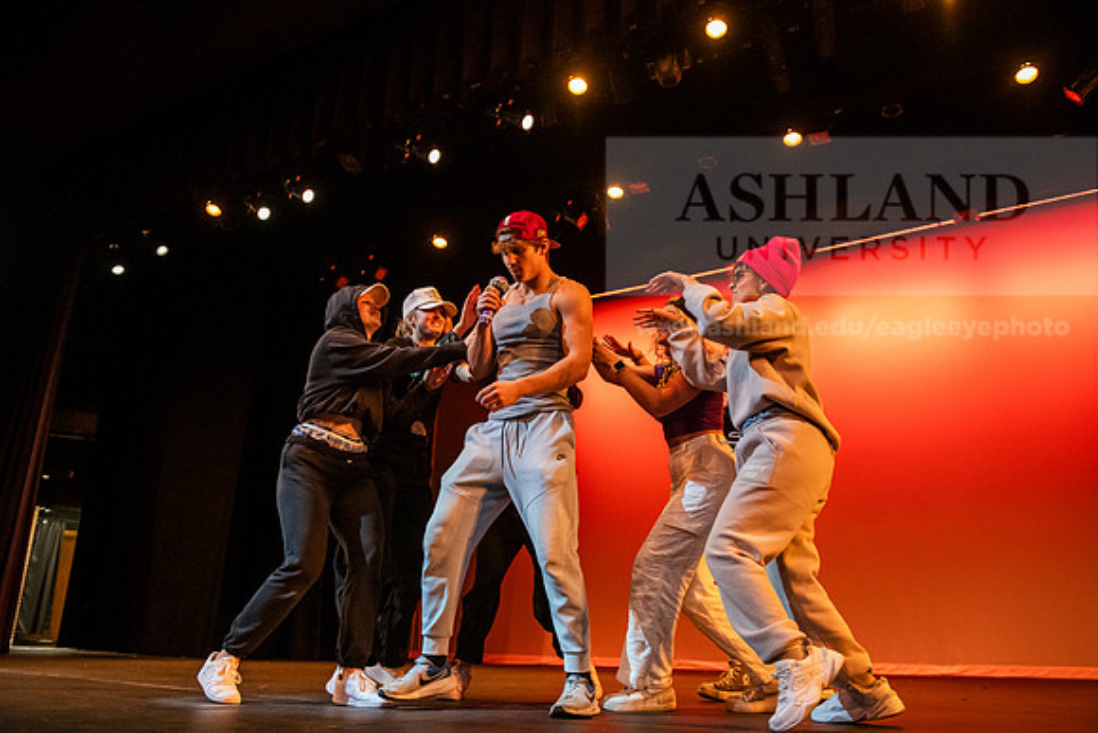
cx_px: 549
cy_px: 366
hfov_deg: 63.6
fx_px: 885
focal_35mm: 29
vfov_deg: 45.0
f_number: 3.5
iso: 4000
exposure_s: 1/320
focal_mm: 29
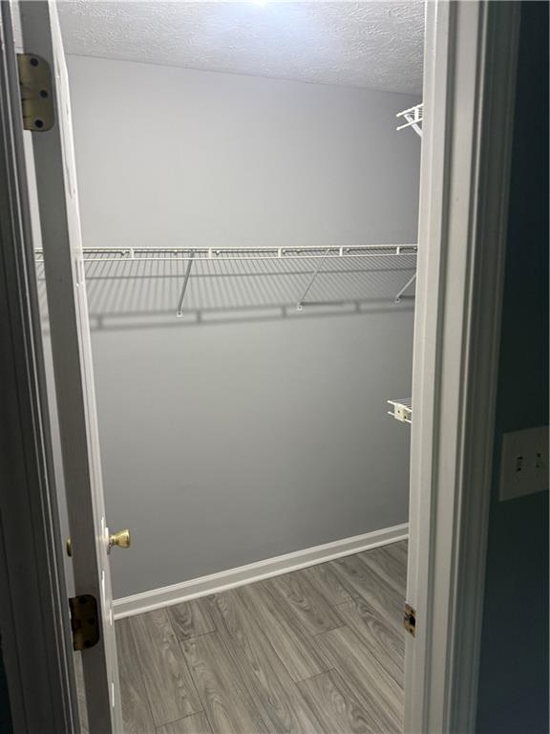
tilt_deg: -9.8
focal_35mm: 24
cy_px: 367
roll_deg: +1.7
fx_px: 508
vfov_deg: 71.6
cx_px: 275
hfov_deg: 56.8
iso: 250
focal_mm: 6.76
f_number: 1.78
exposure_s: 1/60
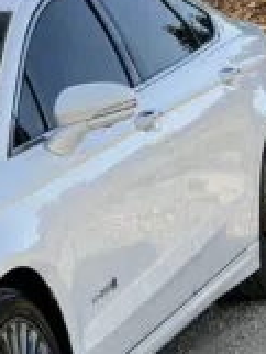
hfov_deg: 7.8
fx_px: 1954
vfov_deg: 10.3
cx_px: 29
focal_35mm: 191
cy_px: 231
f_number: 2.8
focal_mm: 9
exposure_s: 1/226
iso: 32
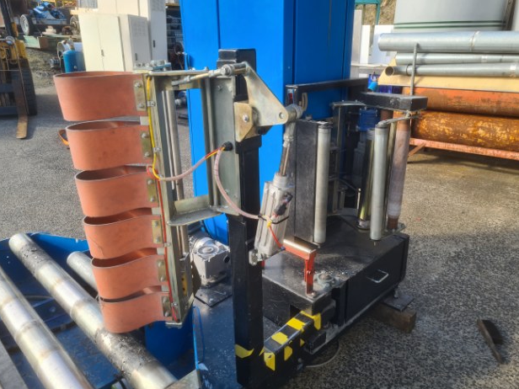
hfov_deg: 65.3
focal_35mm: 27
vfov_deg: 51.3
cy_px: 188
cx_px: 259
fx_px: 405
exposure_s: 1/336
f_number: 1.8
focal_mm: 5.4
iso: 50
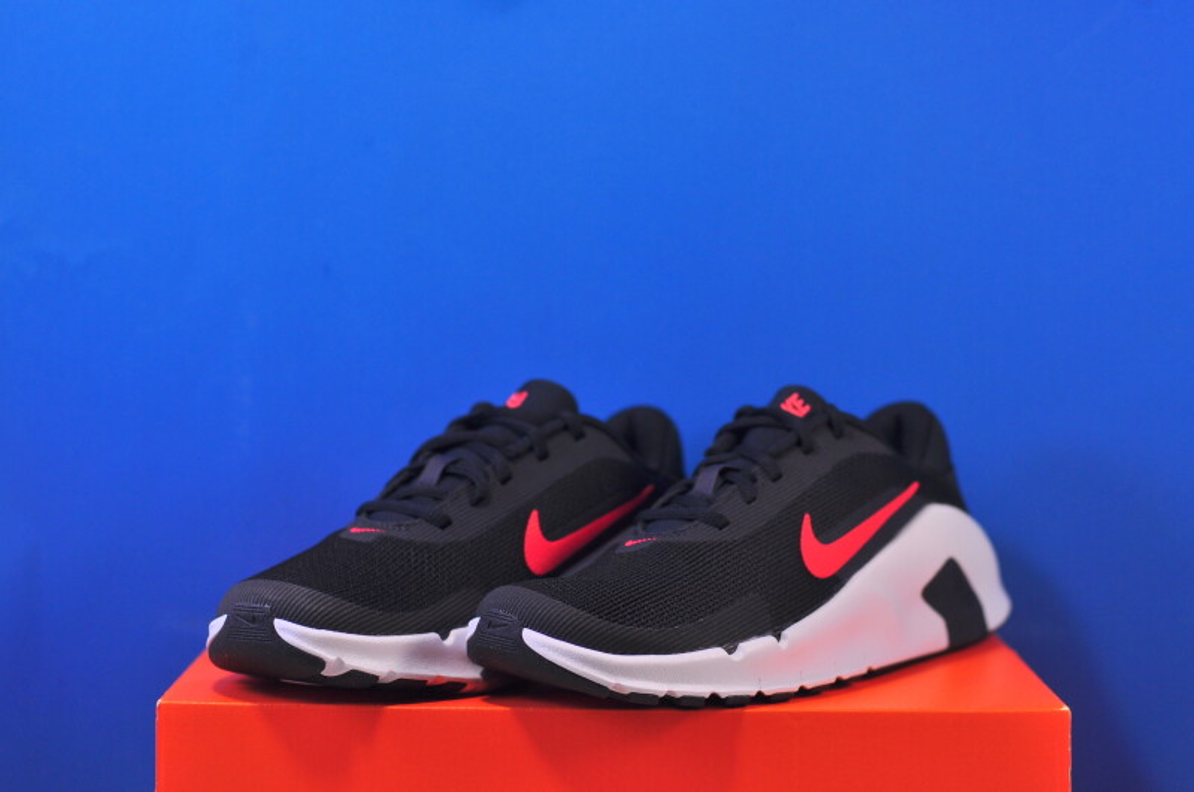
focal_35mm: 75
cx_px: 597
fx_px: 2484
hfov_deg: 27.0
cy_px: 396
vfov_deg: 18.1
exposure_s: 1/320
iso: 250
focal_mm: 50
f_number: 2.5
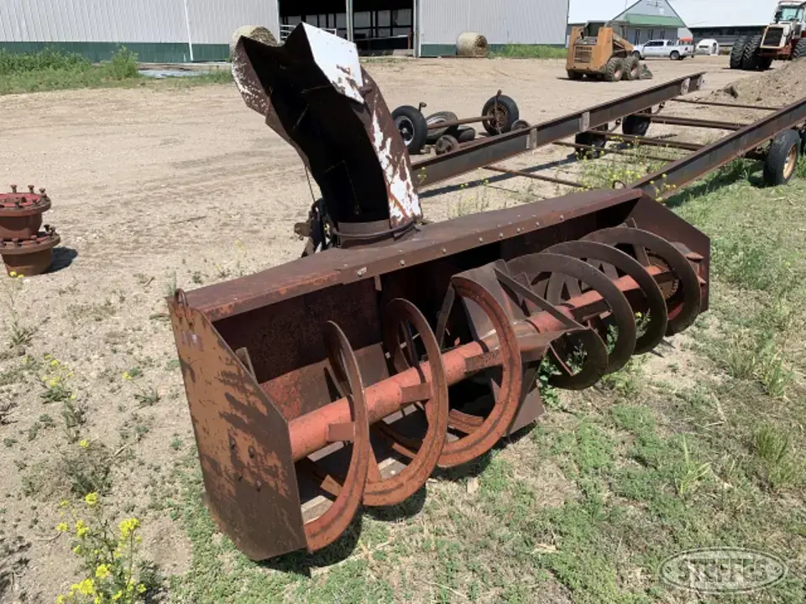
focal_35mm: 26
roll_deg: -0.5
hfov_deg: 67.3
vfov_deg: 53.1
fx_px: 605
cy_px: 302
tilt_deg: -22.0
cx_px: 403
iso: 25
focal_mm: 4.25
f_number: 1.8
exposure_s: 1/2160
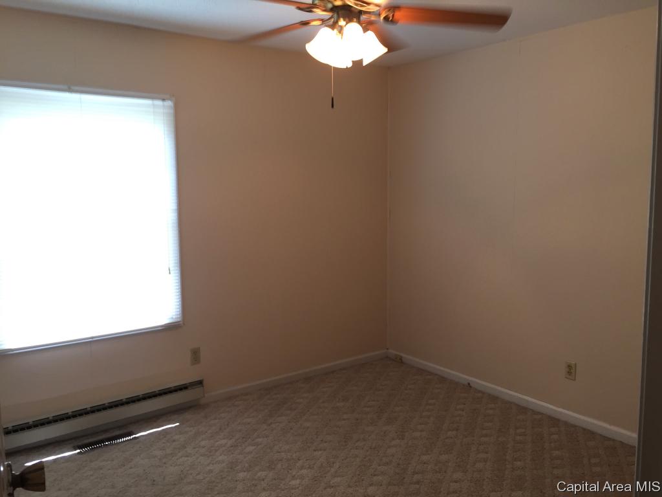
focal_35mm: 29
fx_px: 555
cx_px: 331
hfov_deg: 61.7
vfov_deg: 48.2
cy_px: 248
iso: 32
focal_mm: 4.15
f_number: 2.2
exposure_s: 1/30
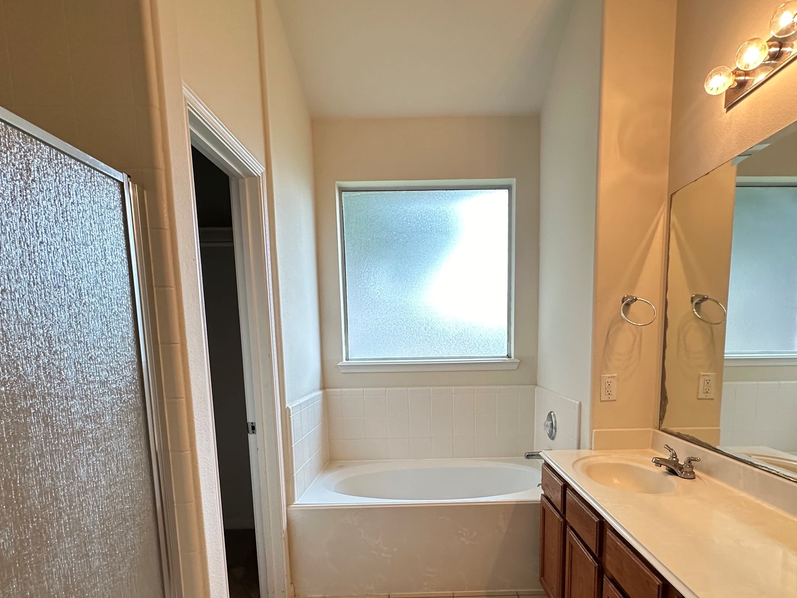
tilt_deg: -7.5
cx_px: 430
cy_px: 403
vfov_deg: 64.1
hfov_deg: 81.6
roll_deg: +1.3
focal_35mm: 20
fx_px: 460
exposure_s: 1/120
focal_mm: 2.22
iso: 250
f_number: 2.2
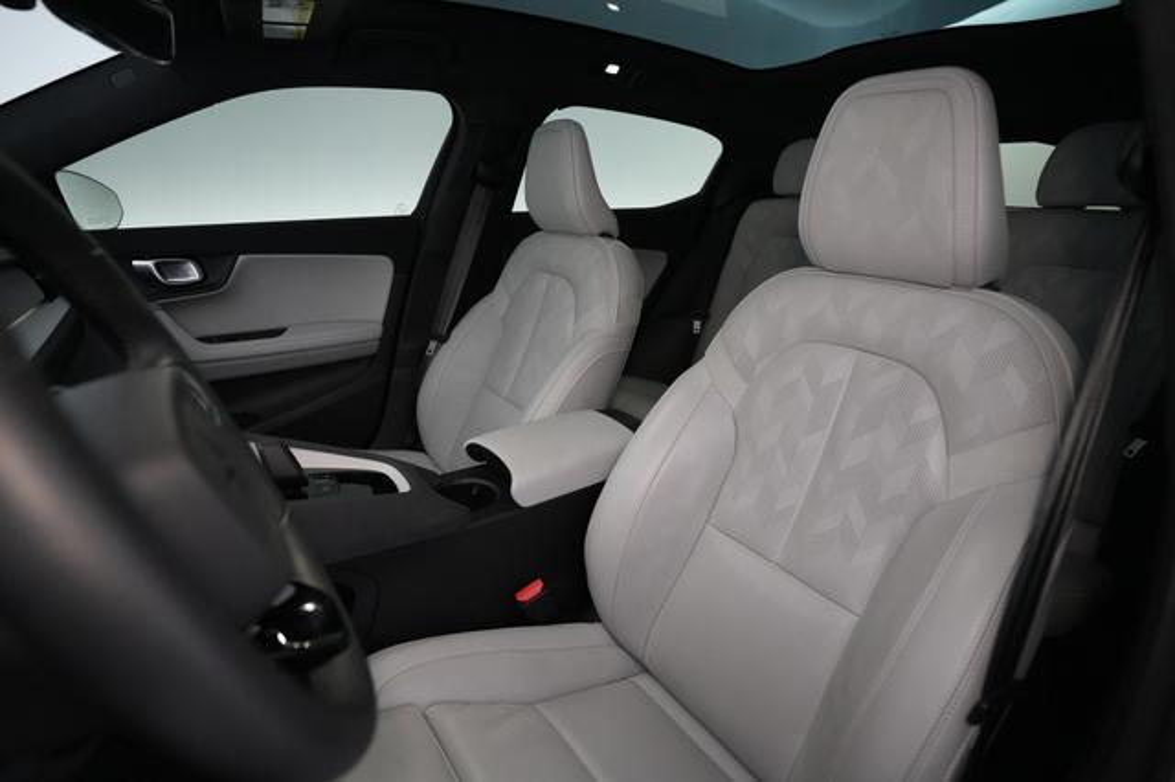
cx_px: 588
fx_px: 555
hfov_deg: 93.3
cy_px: 391
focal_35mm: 17
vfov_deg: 70.4
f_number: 2.8
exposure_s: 1/320
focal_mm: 17
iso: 6400
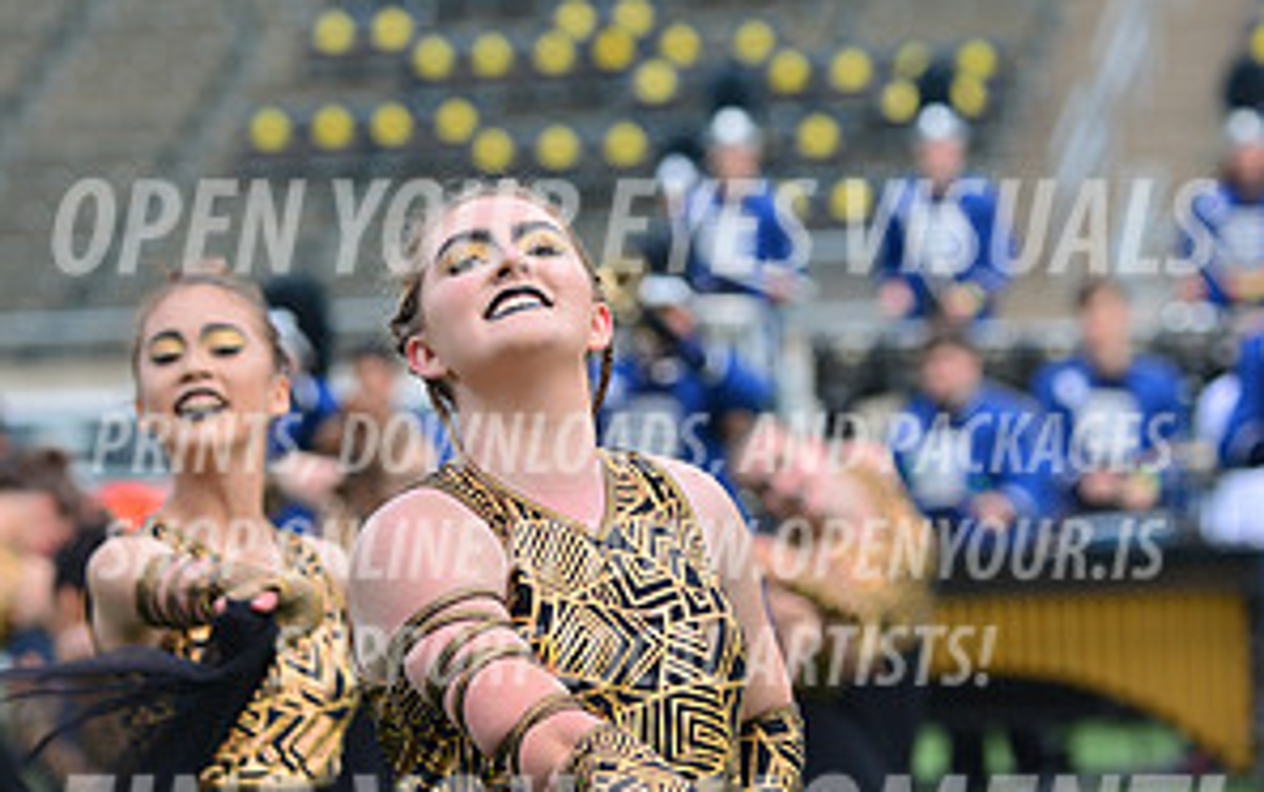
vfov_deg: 4.4
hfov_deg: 7.0
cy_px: 541
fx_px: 10375
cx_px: 632
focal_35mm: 301
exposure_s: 1/800
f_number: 5.6
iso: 200
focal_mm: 195
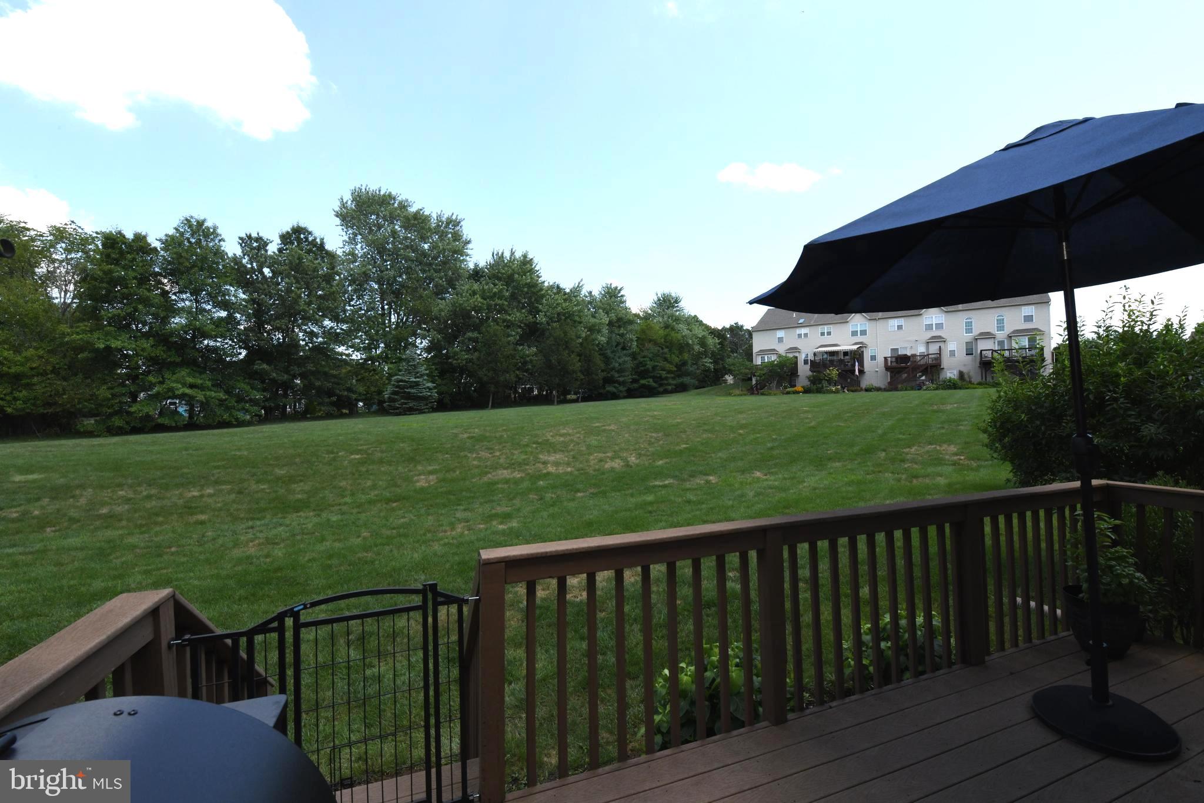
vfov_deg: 77.3
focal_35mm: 15
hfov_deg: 100.4
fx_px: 502
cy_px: 402
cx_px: 602
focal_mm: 15
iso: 1400
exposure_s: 1/250
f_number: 22
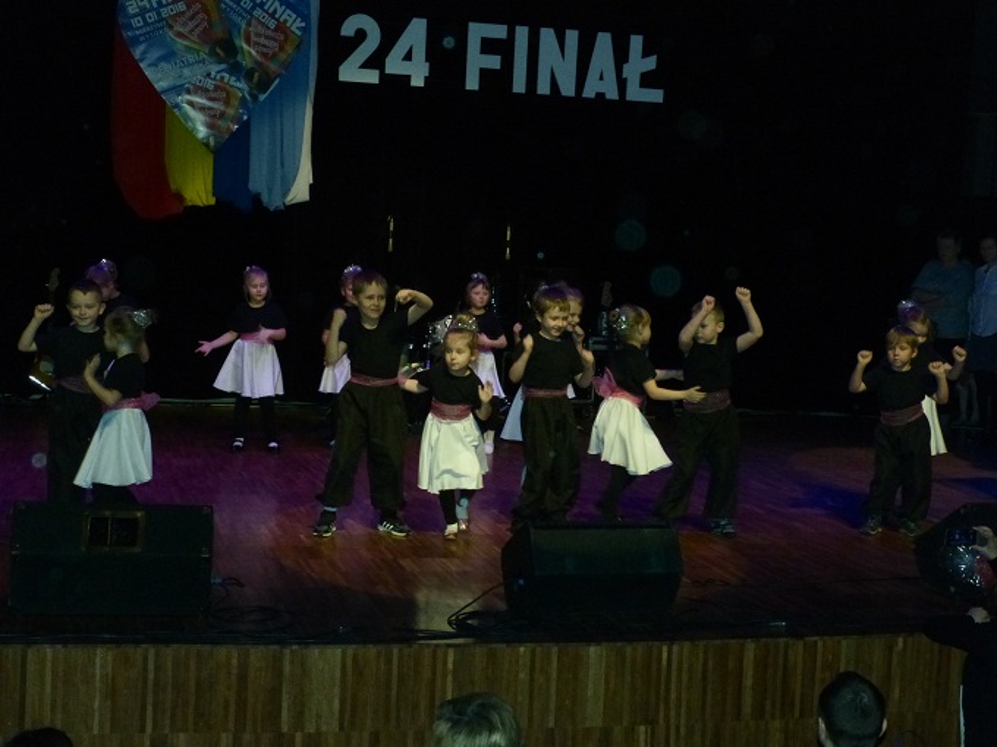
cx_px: 498
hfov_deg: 33.2
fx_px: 1670
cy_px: 374
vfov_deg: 25.2
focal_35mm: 58
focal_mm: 10.5
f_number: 6.3
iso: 800
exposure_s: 1/60
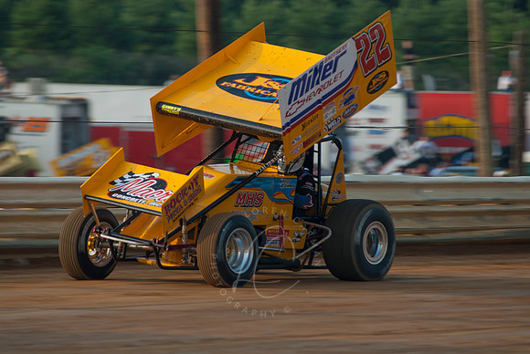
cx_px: 265
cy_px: 177
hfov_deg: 6.9
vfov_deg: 4.6
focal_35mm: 300
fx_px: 4421
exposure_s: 1/400
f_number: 4
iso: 100
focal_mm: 200
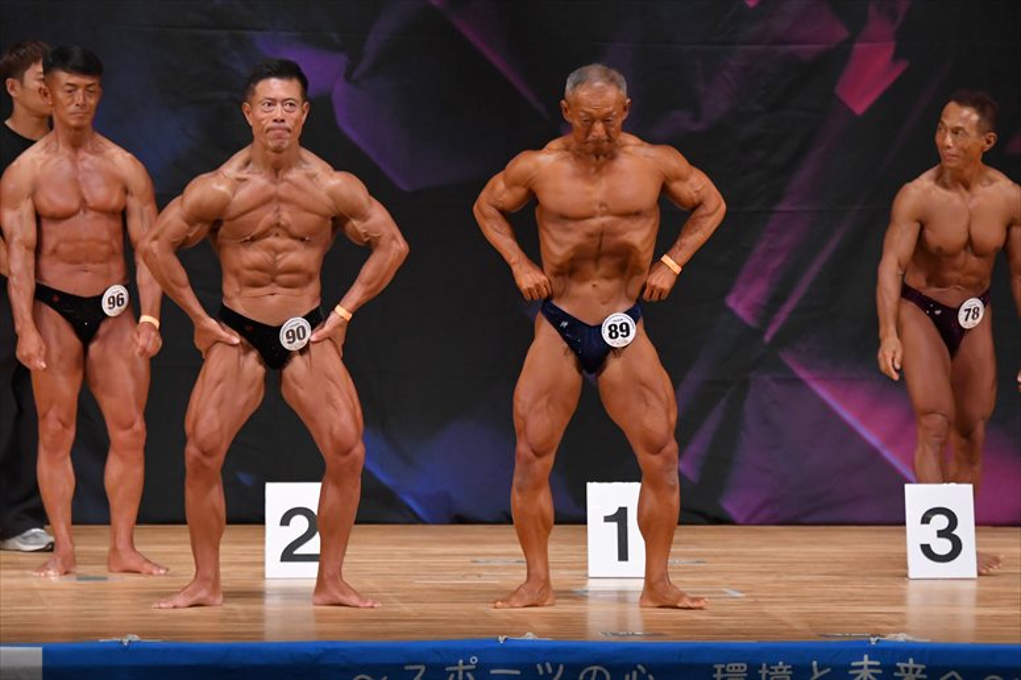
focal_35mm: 255
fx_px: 7229
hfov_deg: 8.1
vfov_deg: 5.4
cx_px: 510
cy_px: 340
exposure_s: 1/400
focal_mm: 170
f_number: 5.6
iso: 4000
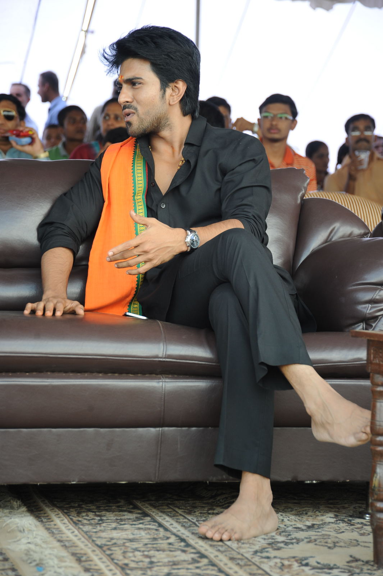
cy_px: 288
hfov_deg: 12.4
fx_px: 1757
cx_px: 192
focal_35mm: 110
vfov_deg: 18.6
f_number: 5.6
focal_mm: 110
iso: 640
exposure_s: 1/125
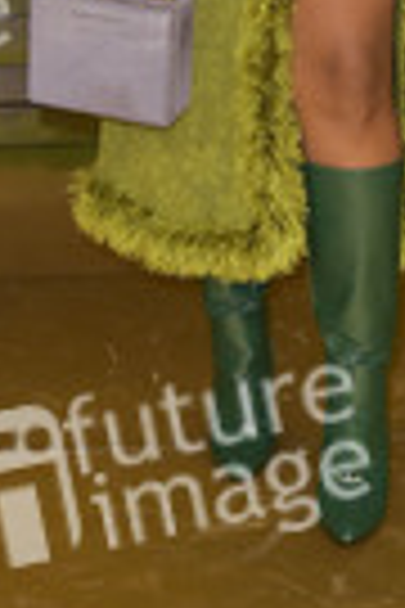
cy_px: -203
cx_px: 272
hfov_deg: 11.0
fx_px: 2092
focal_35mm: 124
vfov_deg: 15.6
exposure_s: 1/250
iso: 320
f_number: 7.1
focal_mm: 42
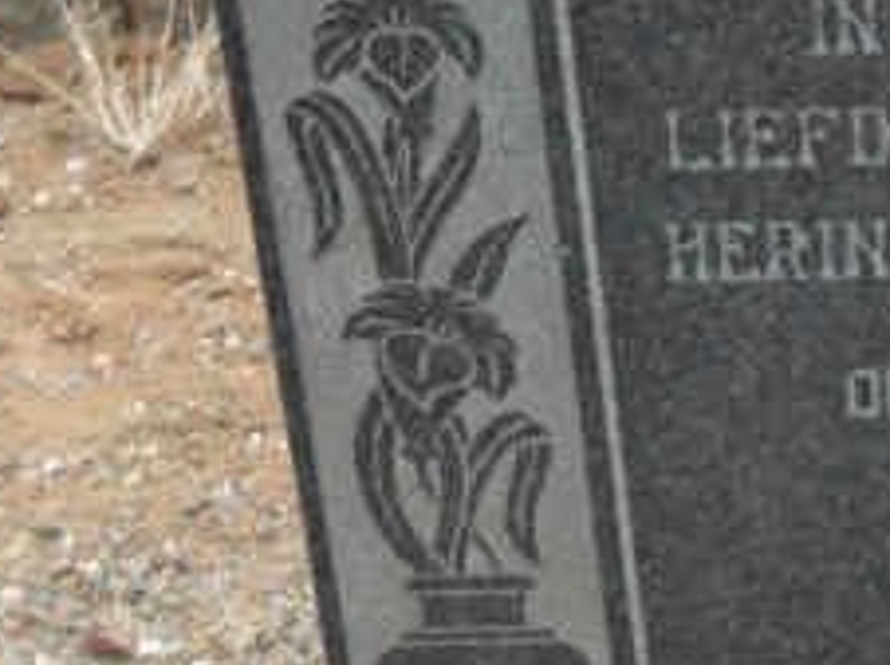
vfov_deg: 8.3
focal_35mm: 177
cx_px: 1390
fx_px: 4546
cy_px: 653
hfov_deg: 10.7
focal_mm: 9.3
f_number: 5
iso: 100
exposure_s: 1/90
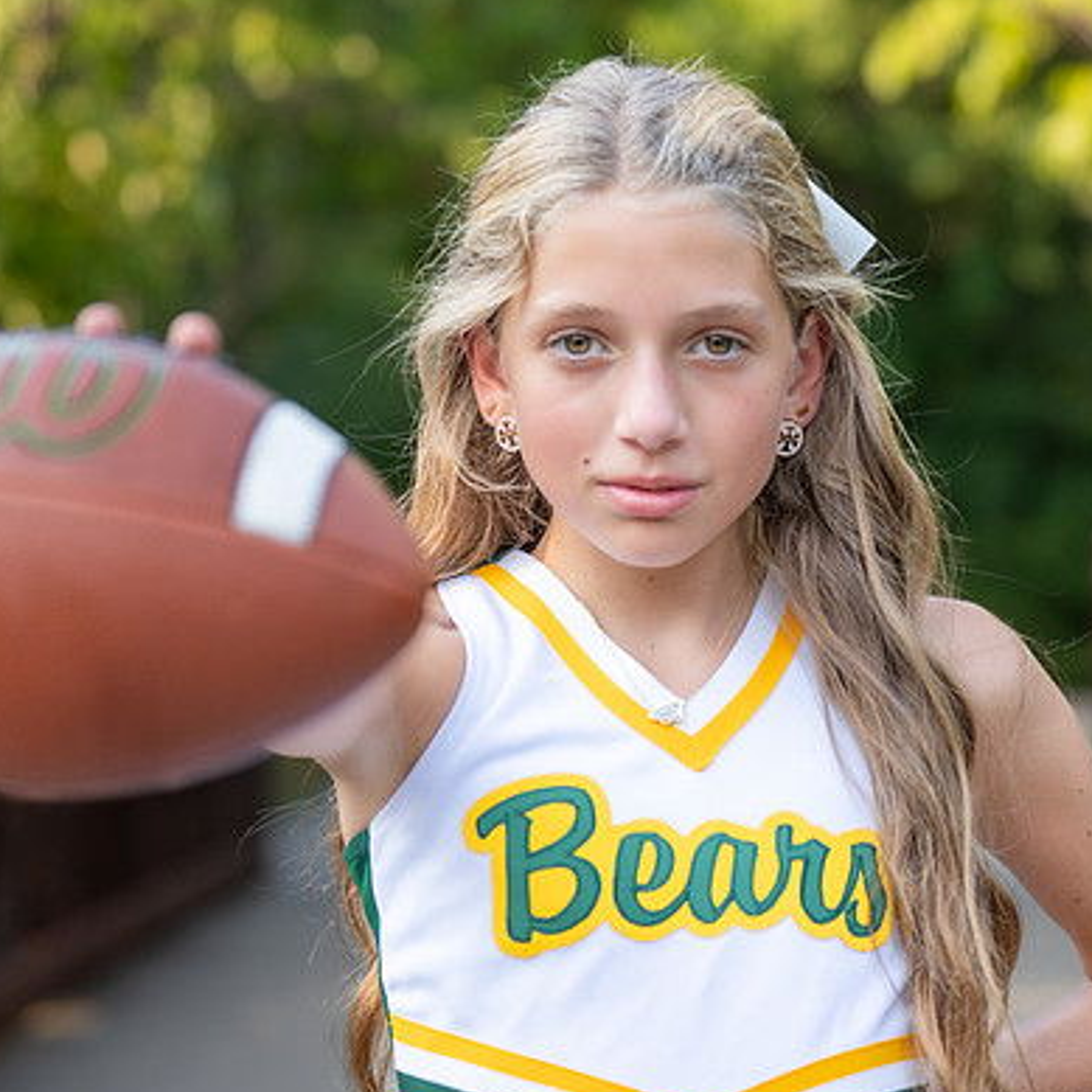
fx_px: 4533
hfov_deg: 13.7
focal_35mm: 127
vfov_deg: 13.7
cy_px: 474
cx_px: 687
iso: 320
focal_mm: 70
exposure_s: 1/800
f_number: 2.8
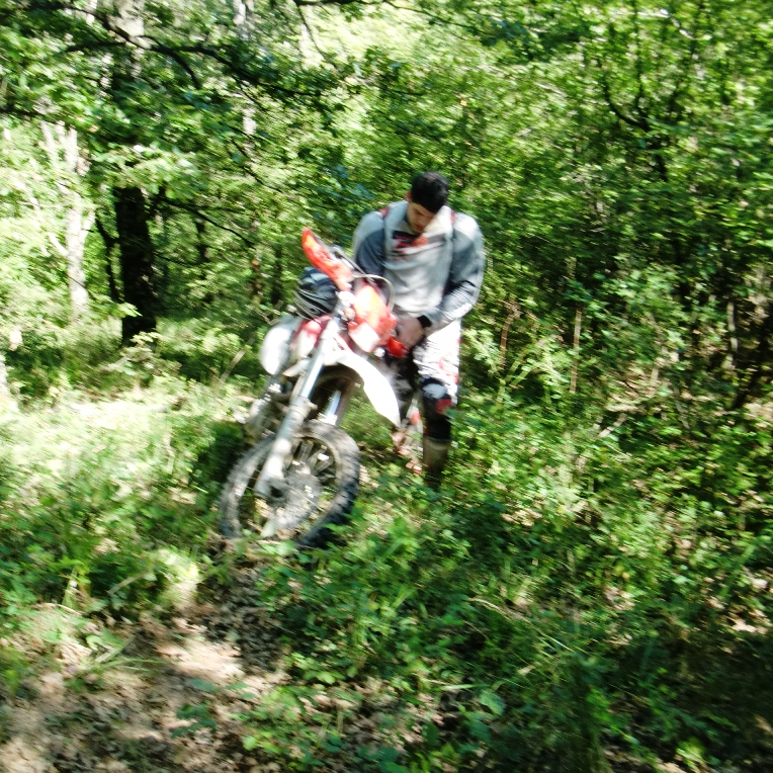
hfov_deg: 37.3
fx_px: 1137
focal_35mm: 45
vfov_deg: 37.6
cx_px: 293
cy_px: 386
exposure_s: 1/60
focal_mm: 6.66
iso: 64
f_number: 3.9
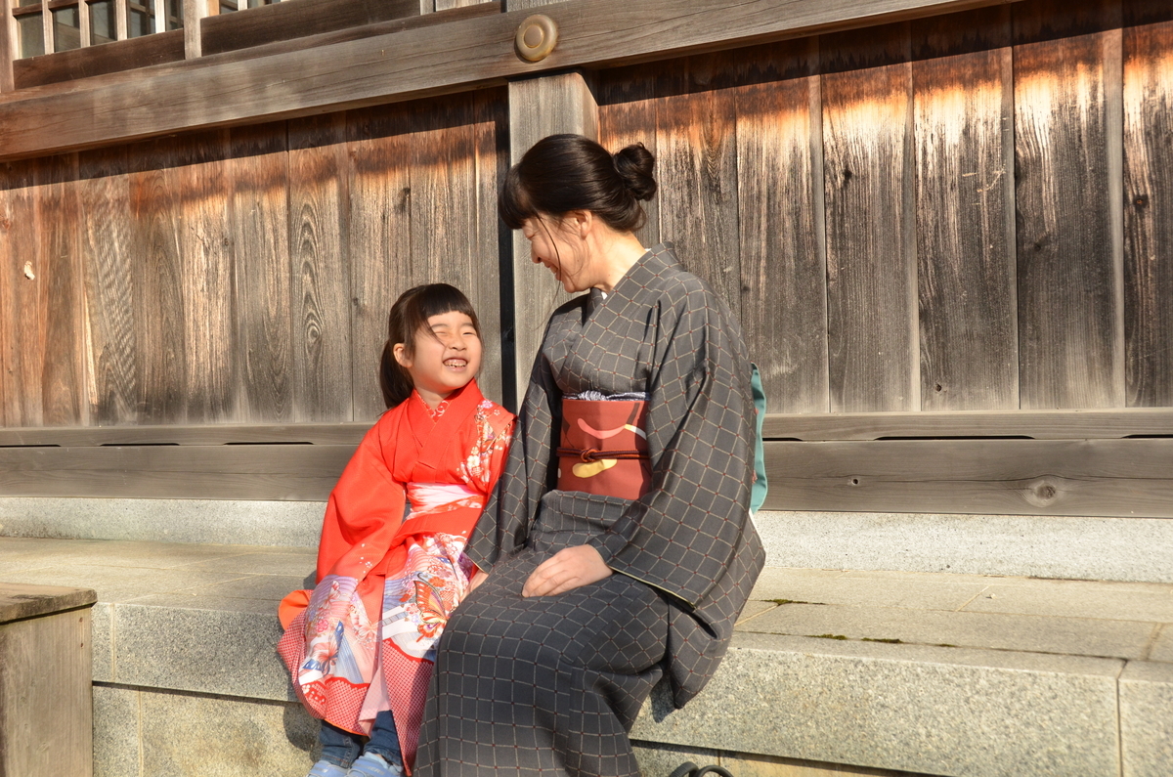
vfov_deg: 34.1
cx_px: 586
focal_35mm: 39
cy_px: 388
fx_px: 1268
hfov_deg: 49.6
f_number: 6.3
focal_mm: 26
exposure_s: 1/1000
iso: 500
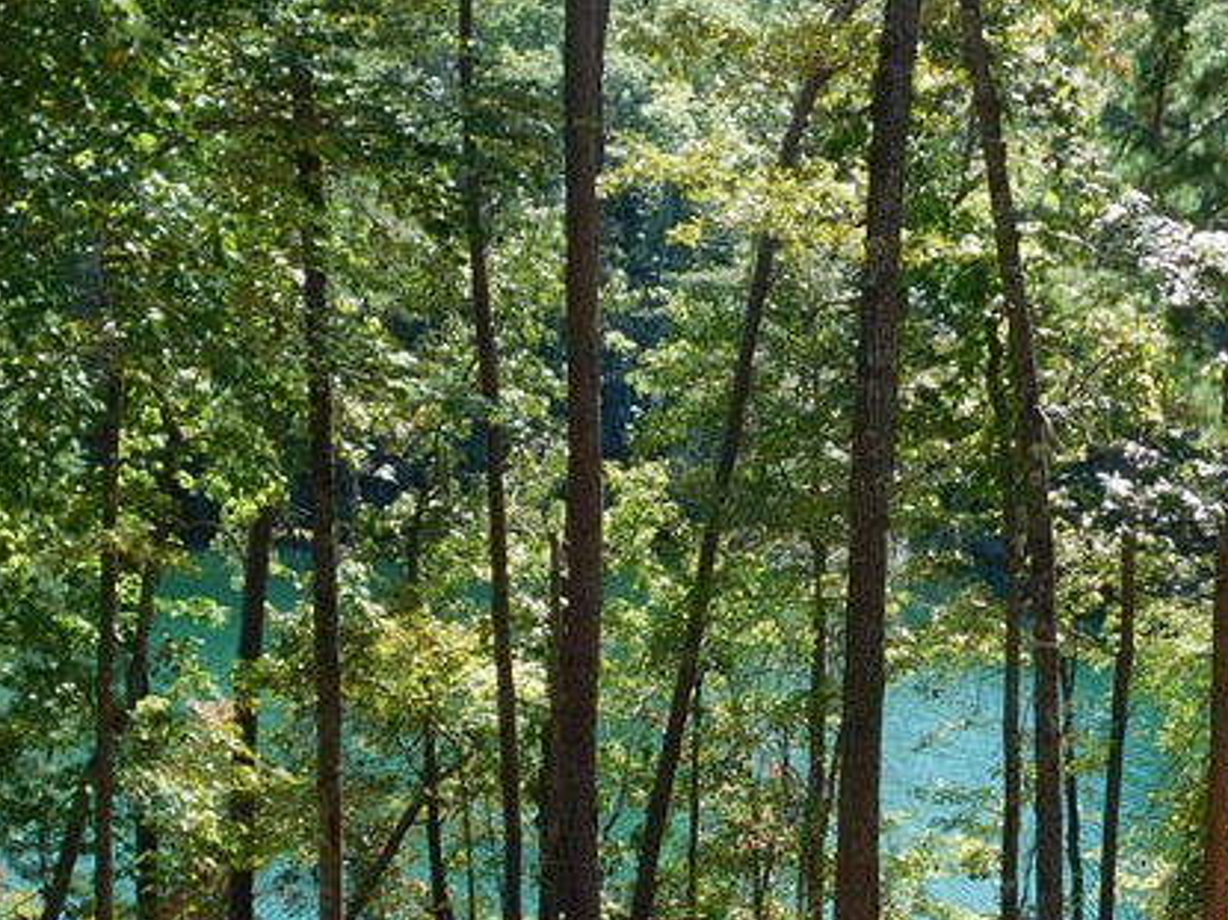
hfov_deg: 26.3
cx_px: 604
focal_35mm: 74
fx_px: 2624
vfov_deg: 19.6
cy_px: 802
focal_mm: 5.3
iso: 125
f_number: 3.2
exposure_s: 1/400
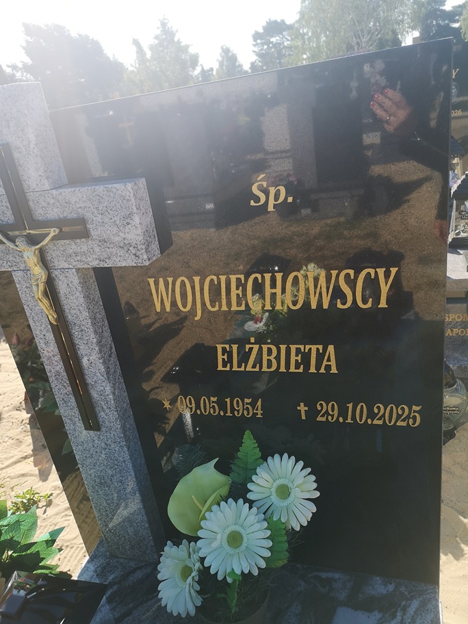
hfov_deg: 51.4
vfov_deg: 65.3
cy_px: 312
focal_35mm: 27
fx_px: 487
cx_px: 234
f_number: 1.8
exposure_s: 1/818
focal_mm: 5.58
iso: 50
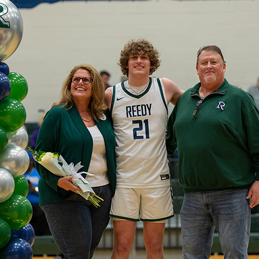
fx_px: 1287
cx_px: 141
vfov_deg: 11.5
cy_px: 129
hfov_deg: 11.5
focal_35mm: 152
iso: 2500
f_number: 2.8
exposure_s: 1/320
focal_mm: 118
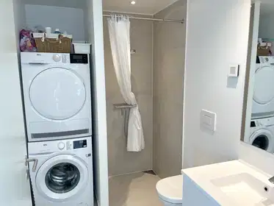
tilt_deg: -9.0
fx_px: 206
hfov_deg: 67.3
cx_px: 137
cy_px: 103
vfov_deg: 53.1
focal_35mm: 26
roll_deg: -0.3
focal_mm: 5.1
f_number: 1.6
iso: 50
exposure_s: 1/100
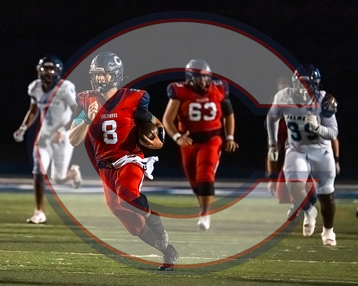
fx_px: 5610
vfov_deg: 2.9
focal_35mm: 530
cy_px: 168
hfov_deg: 3.7
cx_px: 137
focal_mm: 400
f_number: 4.5
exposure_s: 1/3200
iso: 25600
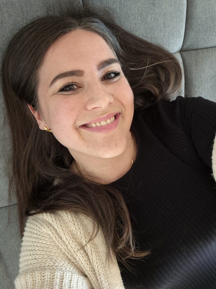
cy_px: 144
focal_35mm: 25
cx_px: 108
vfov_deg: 69.4
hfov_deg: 54.9
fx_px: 208
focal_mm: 3.3
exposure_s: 1/50
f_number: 2.2
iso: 400
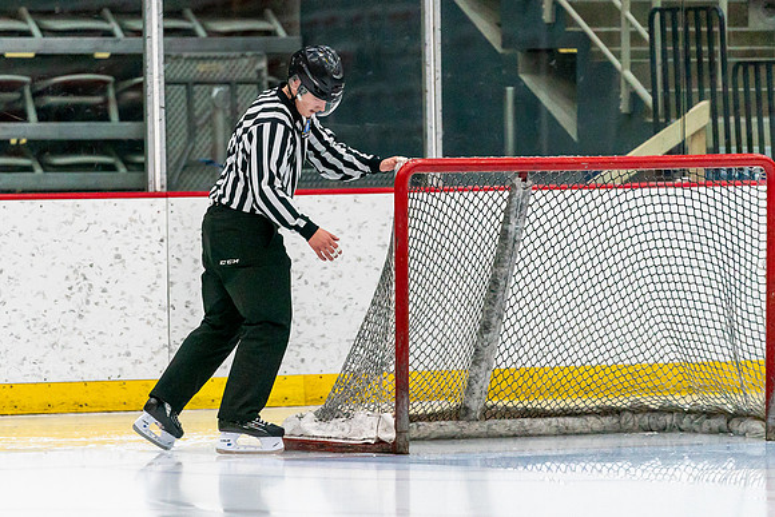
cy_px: 250
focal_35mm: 313
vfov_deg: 4.4
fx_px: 6737
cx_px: 235
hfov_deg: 6.6
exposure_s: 1/1250
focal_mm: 200
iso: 3200
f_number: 2.8
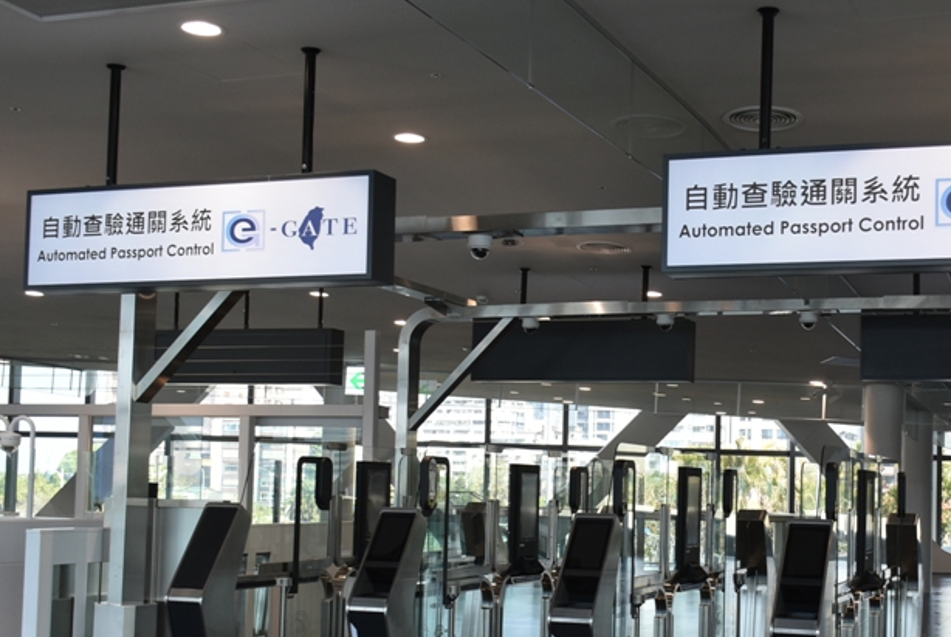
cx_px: 639
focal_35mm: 54
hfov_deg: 36.6
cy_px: 405
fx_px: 1422
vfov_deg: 25.1
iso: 400
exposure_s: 1/125
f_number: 5.6
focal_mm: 23
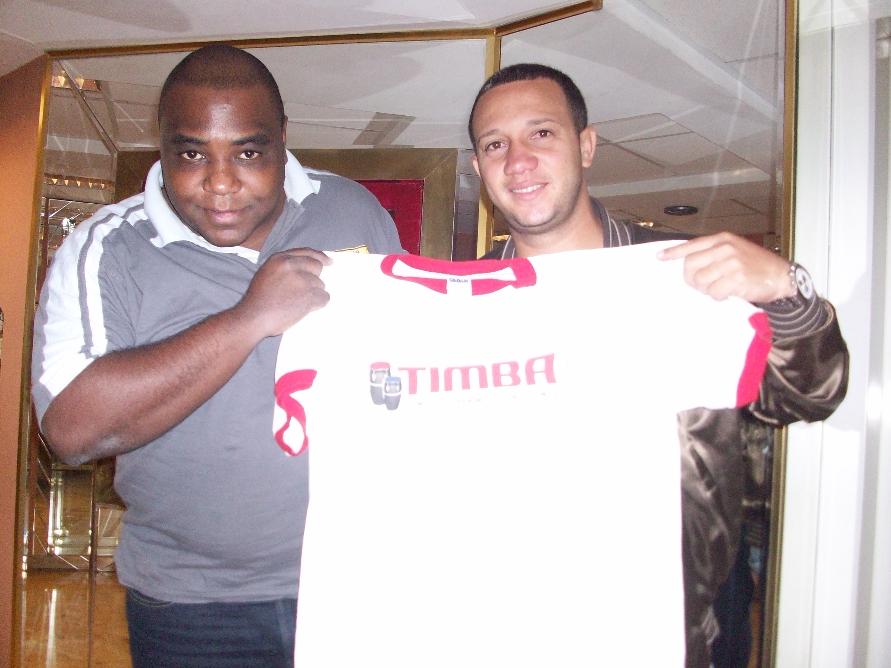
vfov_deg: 41.8
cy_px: 334
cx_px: 446
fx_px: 875
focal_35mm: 34
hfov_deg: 54.0
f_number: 2.8
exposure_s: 1/60
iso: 200
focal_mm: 5.7
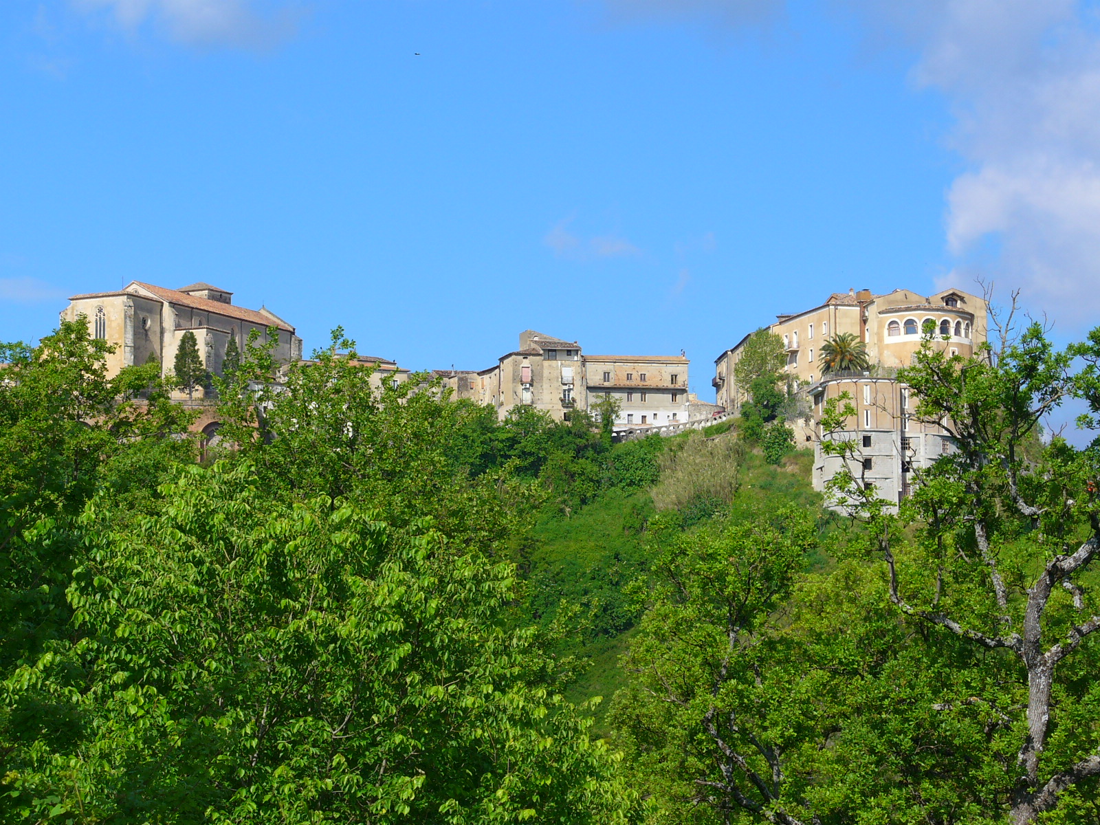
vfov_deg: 14.2
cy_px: 412
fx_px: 3305
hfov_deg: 18.9
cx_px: 550
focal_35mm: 104
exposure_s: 1/200
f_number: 7
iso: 64
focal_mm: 17.2
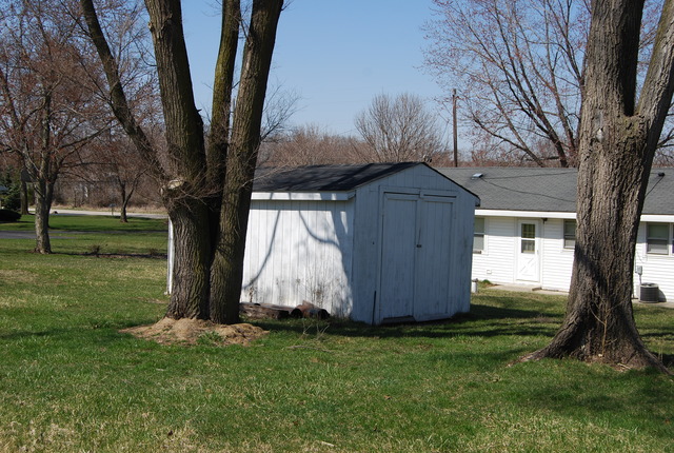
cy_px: 226
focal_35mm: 45
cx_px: 337
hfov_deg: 43.5
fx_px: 844
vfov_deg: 30.0
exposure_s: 1/250
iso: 100
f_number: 8
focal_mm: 30
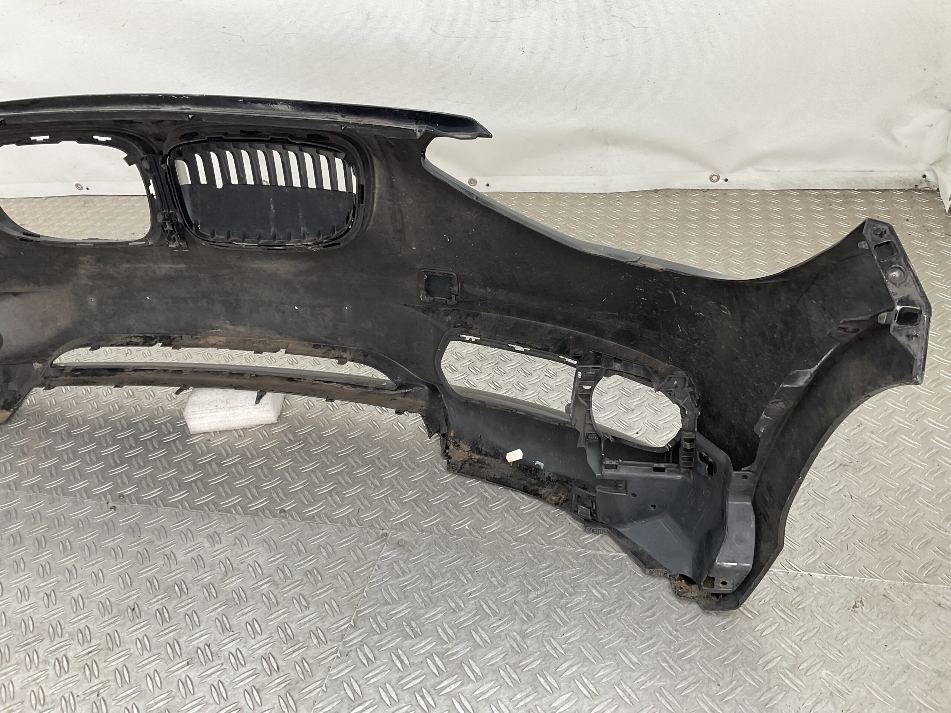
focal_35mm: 29
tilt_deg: -34.8
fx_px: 797
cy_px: 356
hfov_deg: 61.7
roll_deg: +5.9
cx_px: 476
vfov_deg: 48.2
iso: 32
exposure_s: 1/120
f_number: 1.8
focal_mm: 3
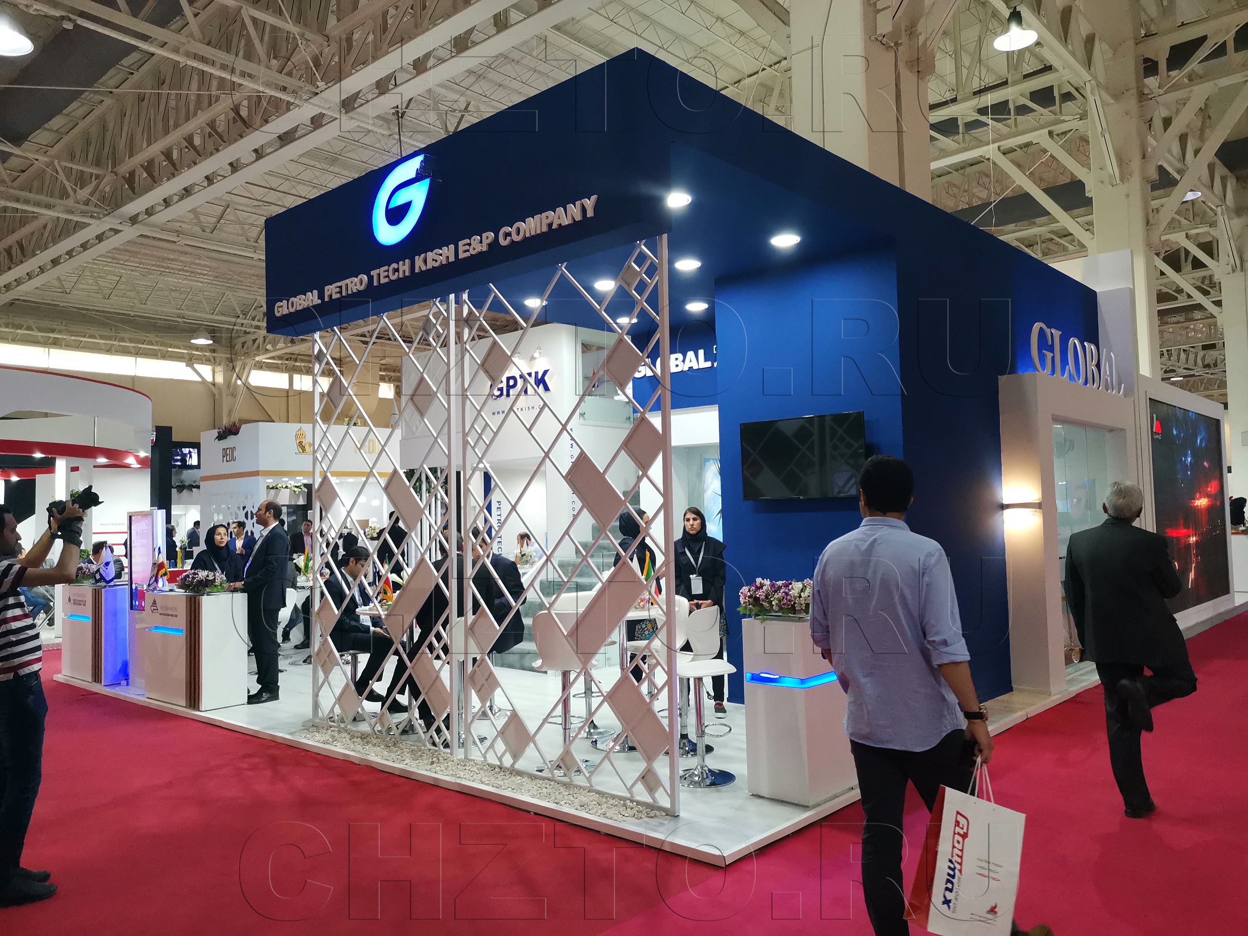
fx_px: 937
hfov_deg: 67.3
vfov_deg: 53.1
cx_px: 624
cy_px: 468
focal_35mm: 26
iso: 400
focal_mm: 4.75
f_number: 1.8
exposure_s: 1/100
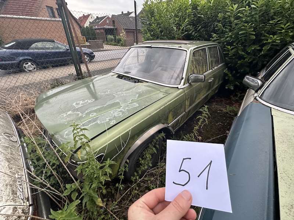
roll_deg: +1.2
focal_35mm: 14
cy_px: 110
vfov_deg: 85.7
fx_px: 119
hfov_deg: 102.1
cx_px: 147
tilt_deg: -33.6
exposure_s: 1/99
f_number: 2.2
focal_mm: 2.22
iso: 250
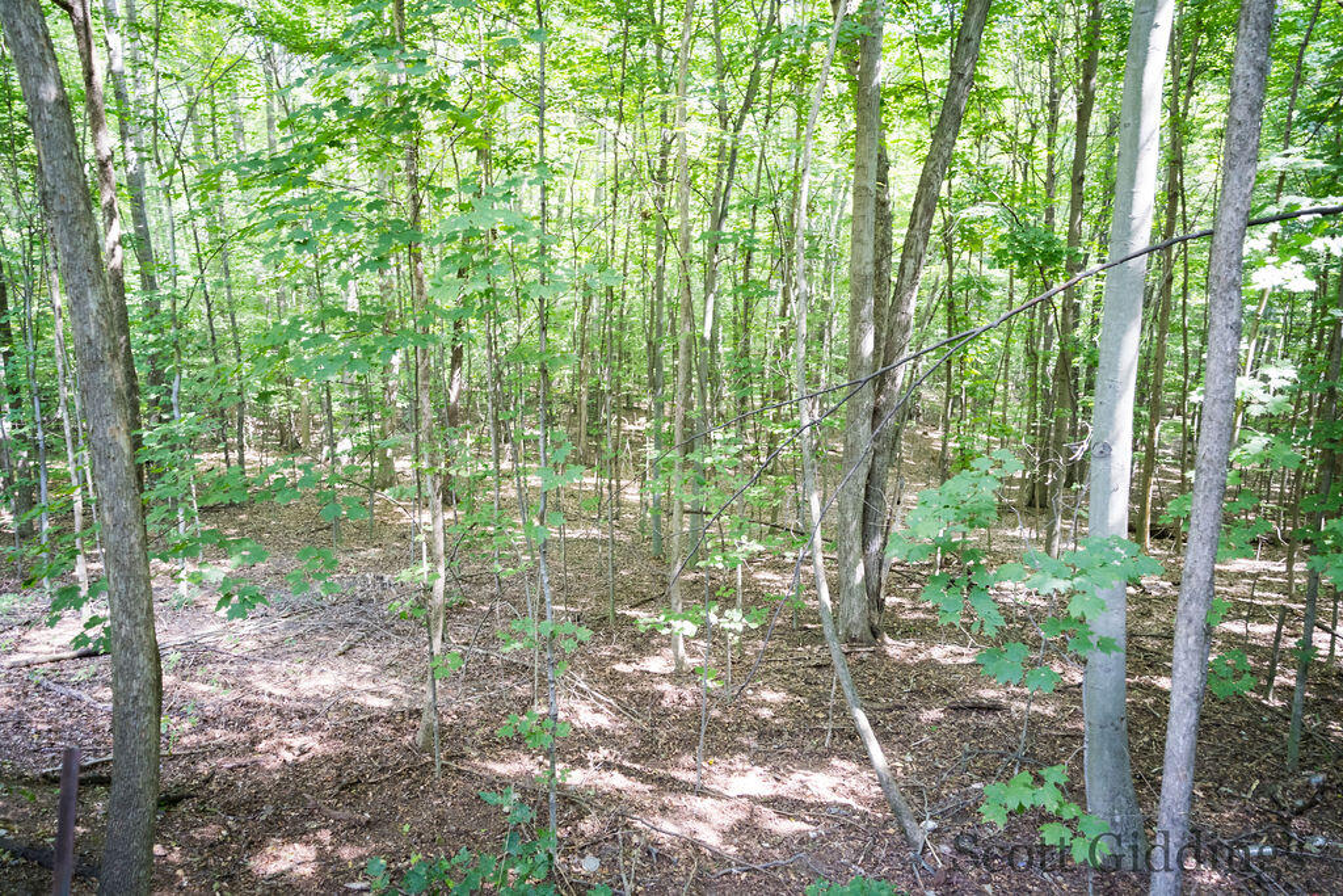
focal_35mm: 24
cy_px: 448
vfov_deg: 53.1
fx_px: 895
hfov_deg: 73.7
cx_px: 672
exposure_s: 1/160
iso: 2000
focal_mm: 24
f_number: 2.8
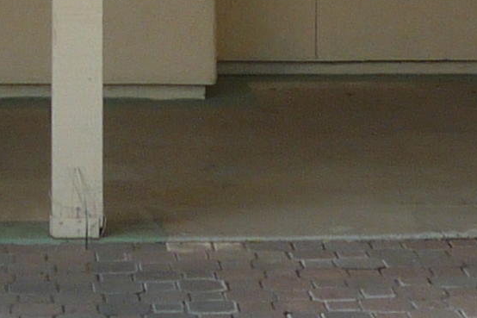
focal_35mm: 186
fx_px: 2464
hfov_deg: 11.0
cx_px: 9
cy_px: -402
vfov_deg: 7.0
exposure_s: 1/500
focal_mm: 5.5
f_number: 2.8
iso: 100
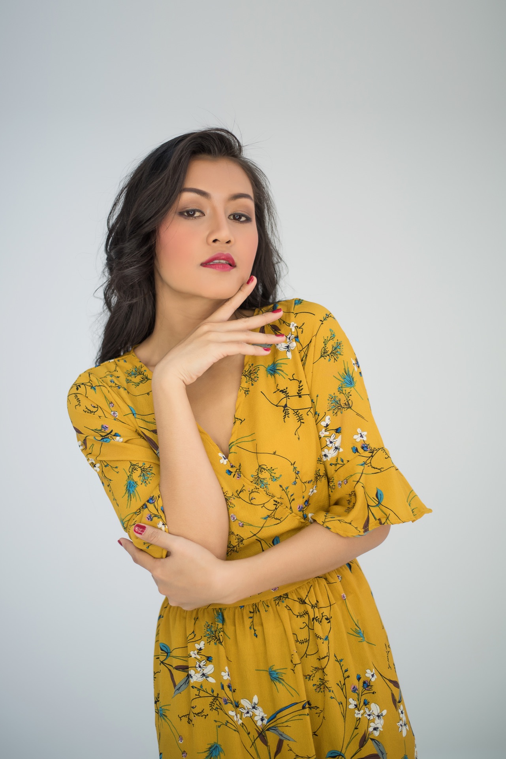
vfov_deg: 39.6
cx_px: 253
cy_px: 380
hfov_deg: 27.0
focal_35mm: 50
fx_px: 1054
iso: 100
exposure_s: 1/320
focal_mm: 50
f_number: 1.8
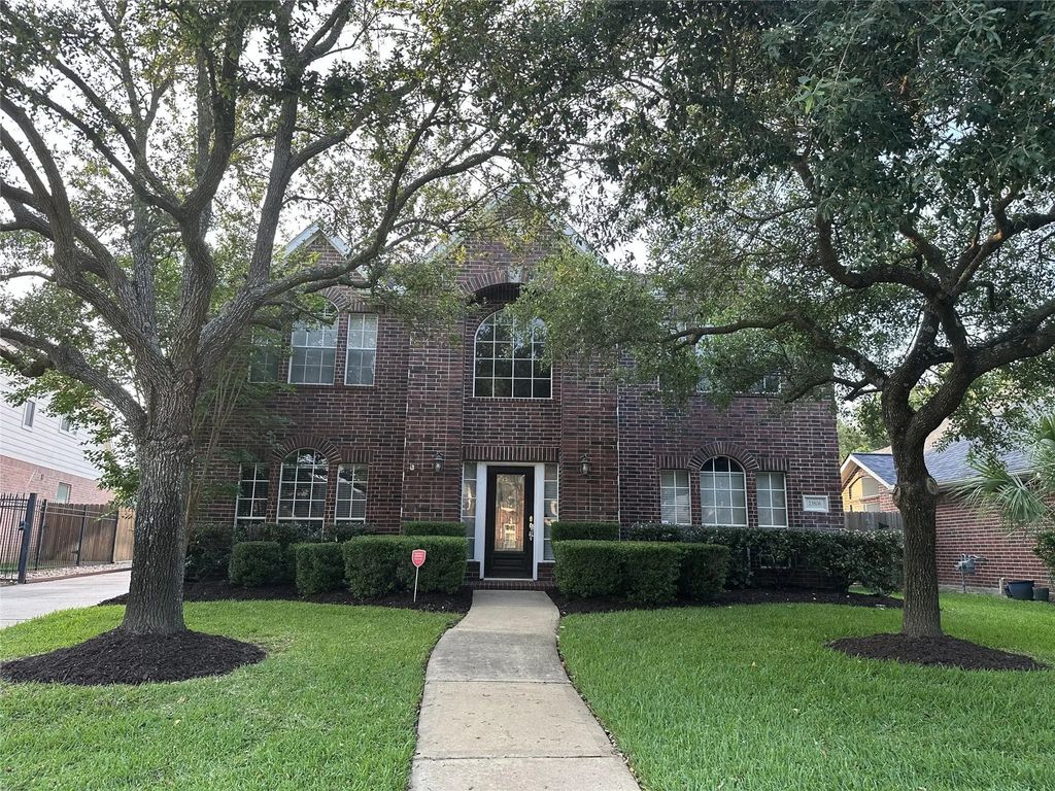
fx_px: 731
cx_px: 528
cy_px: 396
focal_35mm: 24
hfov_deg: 71.6
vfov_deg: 56.8
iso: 80
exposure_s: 1/162
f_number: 1.78
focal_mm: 6.86
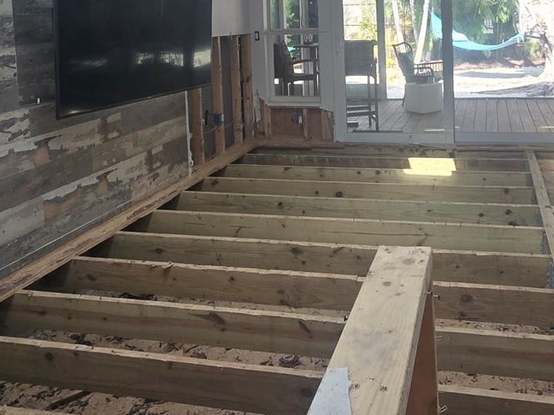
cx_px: 374
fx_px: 496
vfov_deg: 41.6
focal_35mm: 31
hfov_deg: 57.0
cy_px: 38
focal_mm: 2.2
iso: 50
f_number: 2.2
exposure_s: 1/120
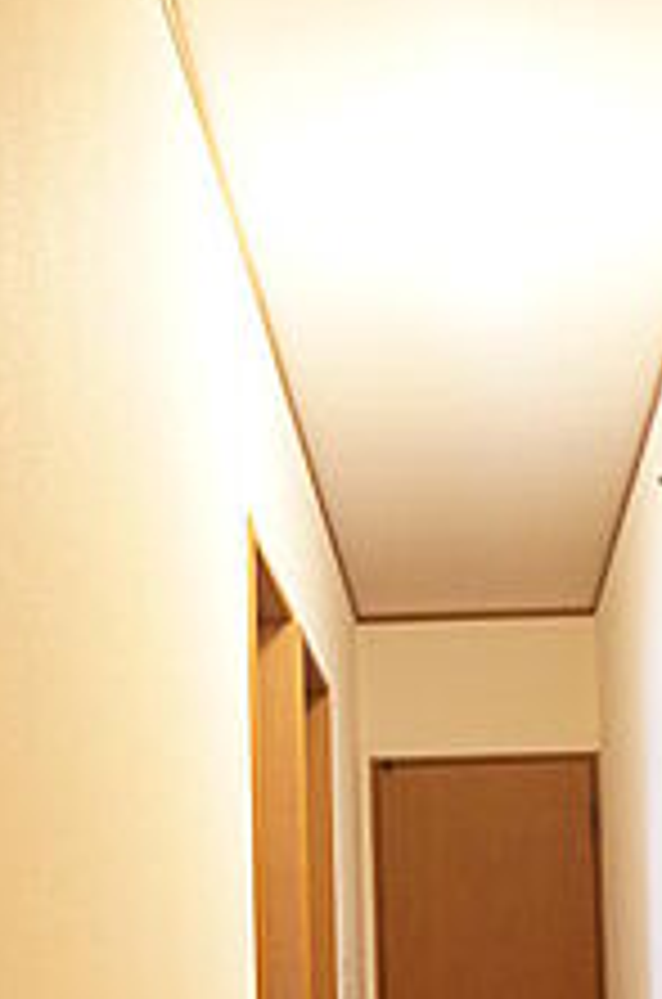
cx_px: 374
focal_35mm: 65
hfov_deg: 20.8
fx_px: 1801
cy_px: 990
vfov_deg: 29.1
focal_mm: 16
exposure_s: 1/30
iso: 1600
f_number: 2.8
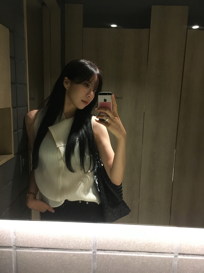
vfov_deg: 61.7
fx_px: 228
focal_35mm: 29
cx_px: 102
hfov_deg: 48.2
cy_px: 136
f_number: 2.2
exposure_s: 1/30
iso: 200
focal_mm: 4.15
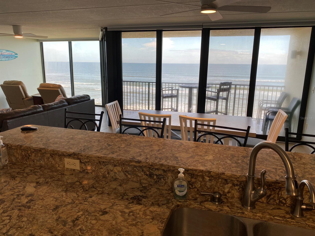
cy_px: 118
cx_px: 158
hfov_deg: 67.3
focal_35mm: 26
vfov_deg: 53.1
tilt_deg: -12.6
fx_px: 237
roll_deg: -0.1
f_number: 1.8
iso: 32
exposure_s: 1/154
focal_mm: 4.25
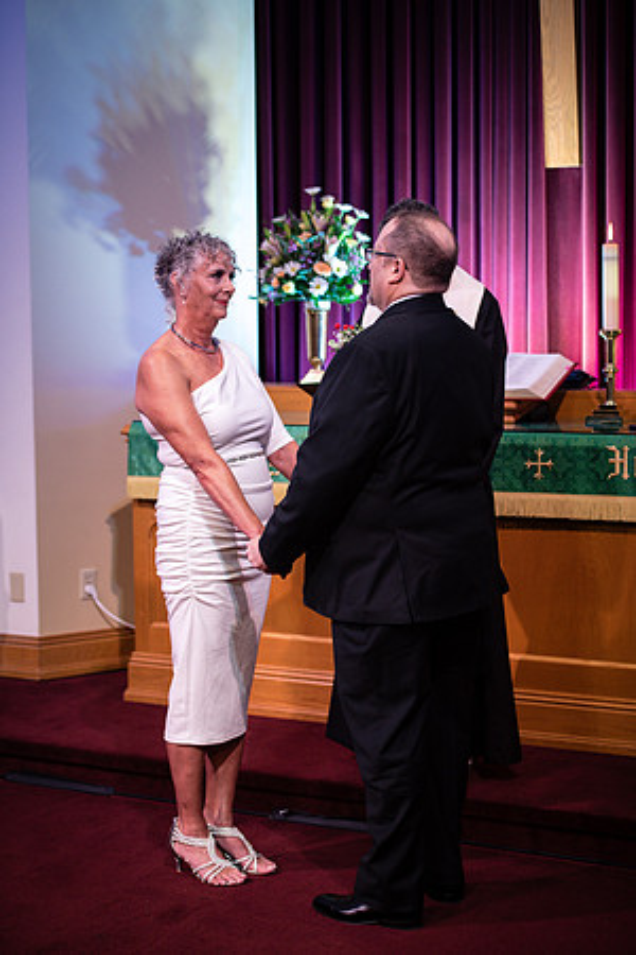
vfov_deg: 28.8
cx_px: 318
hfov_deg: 19.5
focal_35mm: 70
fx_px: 1855
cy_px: 478
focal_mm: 70
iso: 800
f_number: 2.8
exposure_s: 1/200
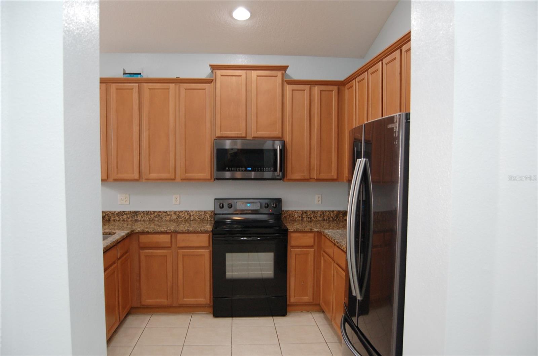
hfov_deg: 67.5
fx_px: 403
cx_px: 269
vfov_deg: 47.7
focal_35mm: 27
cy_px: 178
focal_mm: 18
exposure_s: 1/40
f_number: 3.5
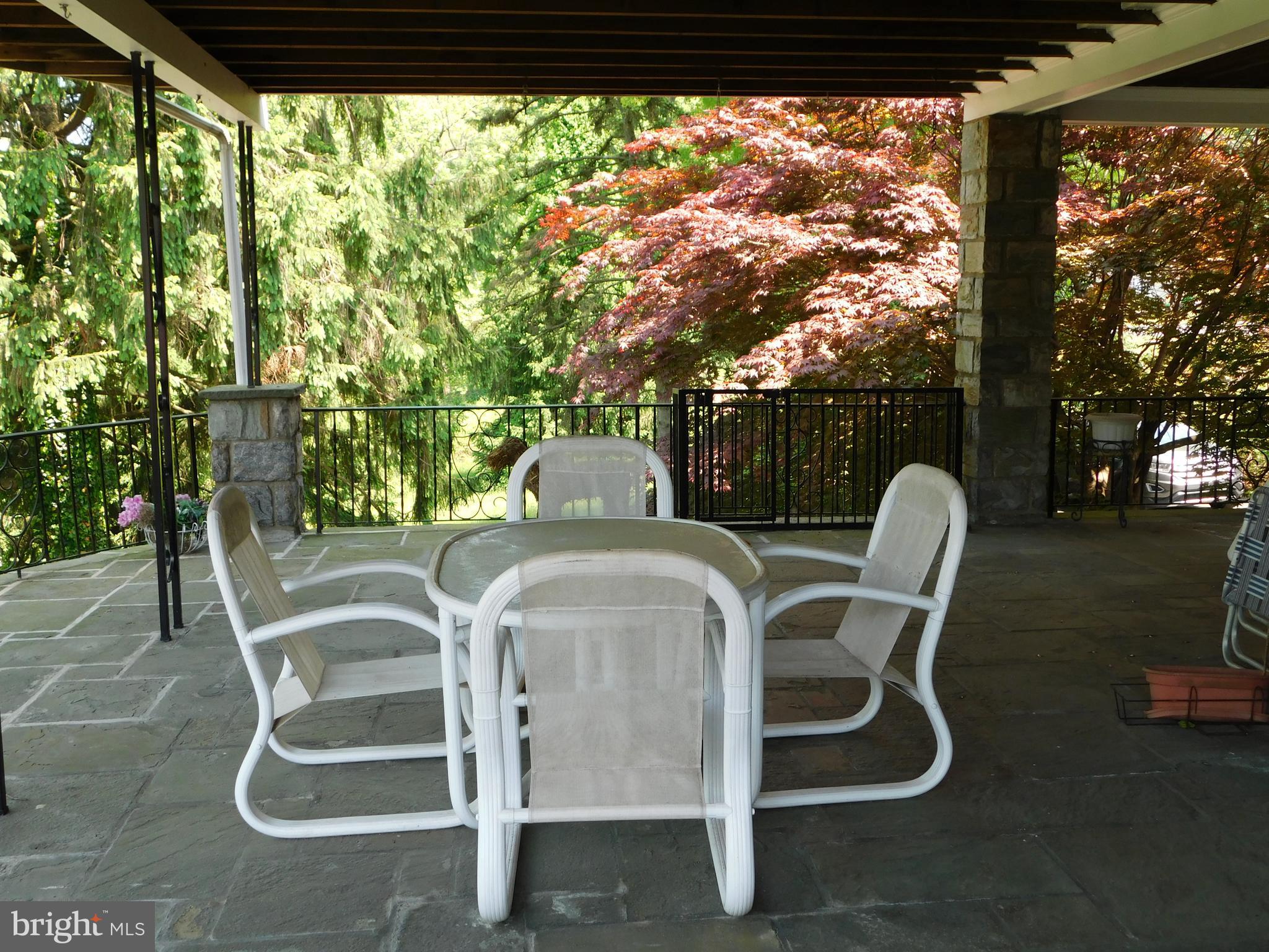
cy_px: 476
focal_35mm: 36
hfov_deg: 51.4
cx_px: 634
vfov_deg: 39.7
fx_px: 1320
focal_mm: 6.3
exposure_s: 1/125
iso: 125
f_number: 3.5
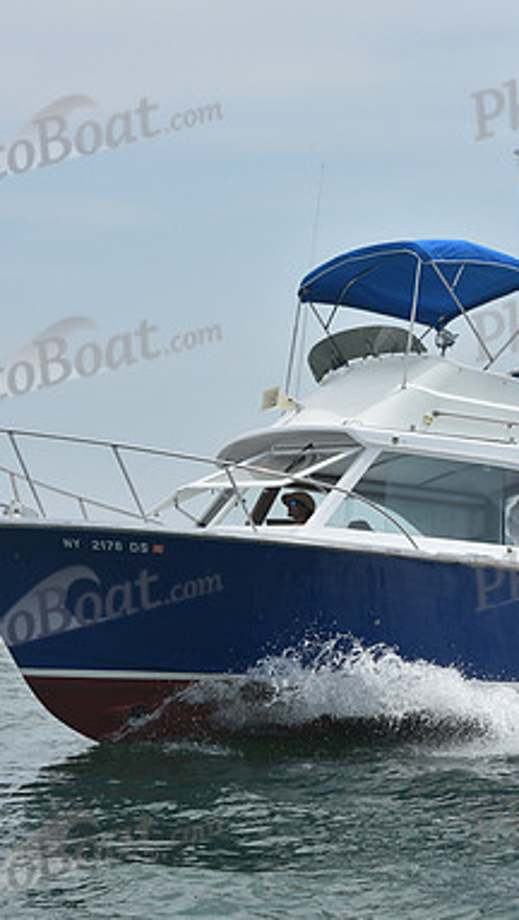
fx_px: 2710
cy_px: 458
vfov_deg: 19.3
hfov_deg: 10.9
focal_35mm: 111
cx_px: 348
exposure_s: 1/1000
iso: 250
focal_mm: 70
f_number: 9
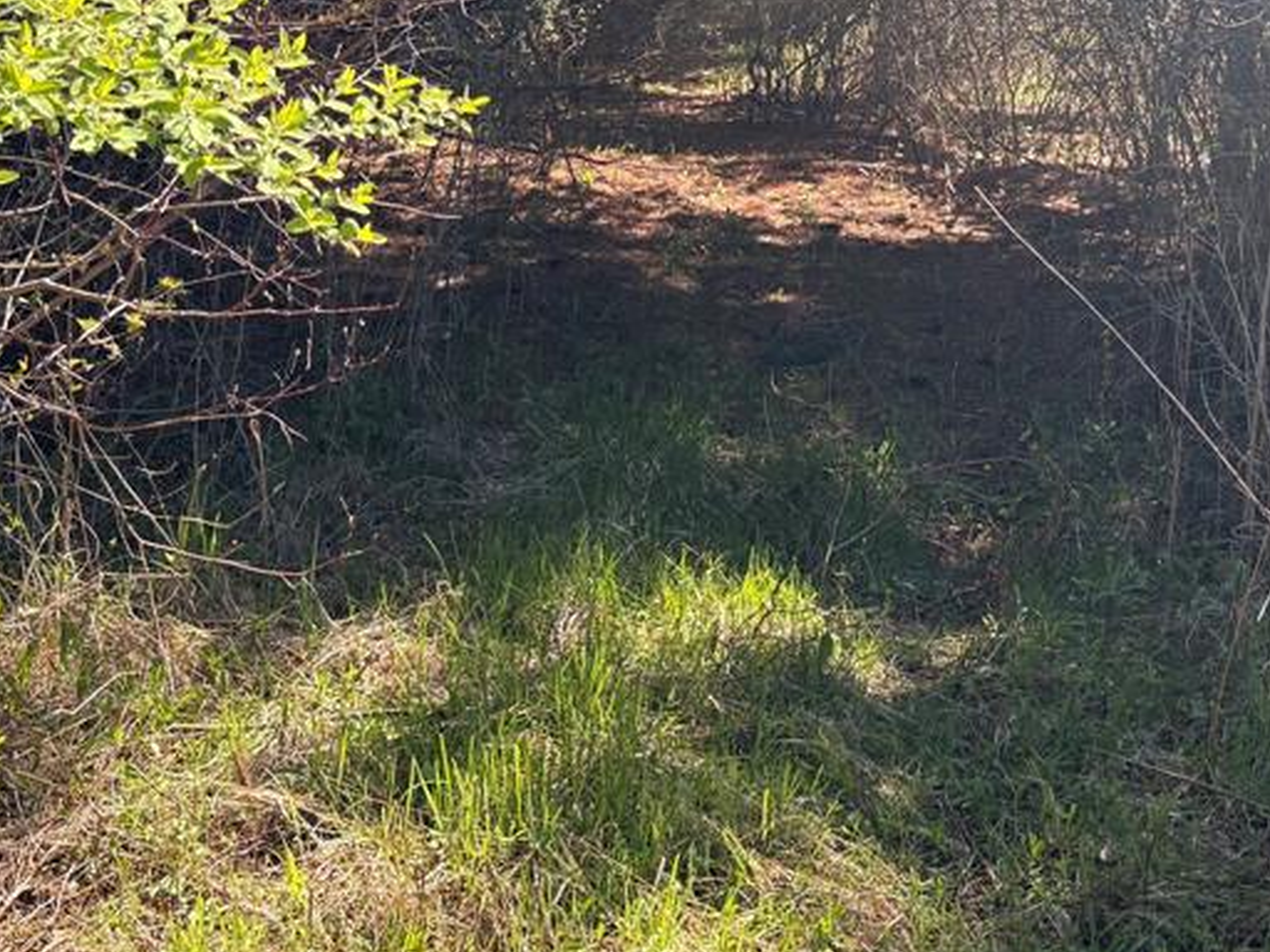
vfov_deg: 27.8
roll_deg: -2.1
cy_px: 302
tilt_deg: -9.6
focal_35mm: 52
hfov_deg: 35.8
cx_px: 982
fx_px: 1908
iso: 50
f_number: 1.6
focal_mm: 5.96
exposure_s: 1/543
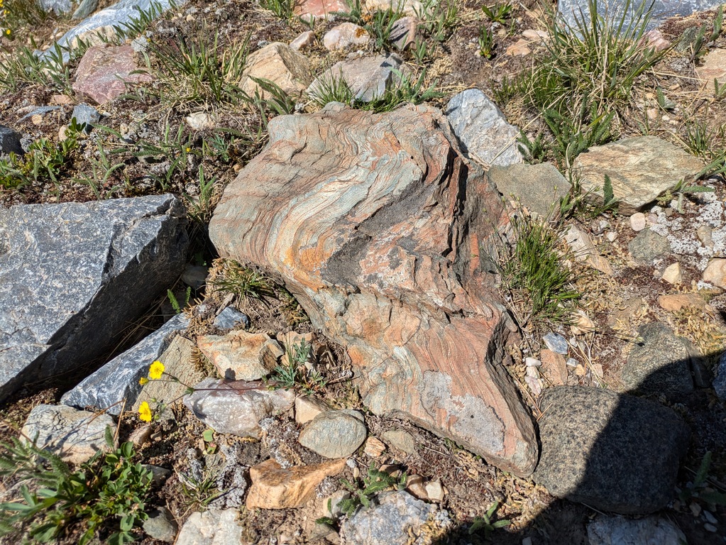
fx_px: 525
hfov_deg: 69.4
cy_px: 272
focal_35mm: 25
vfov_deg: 54.9
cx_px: 363
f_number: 1.89
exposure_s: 1/2294
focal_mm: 5.43
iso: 41
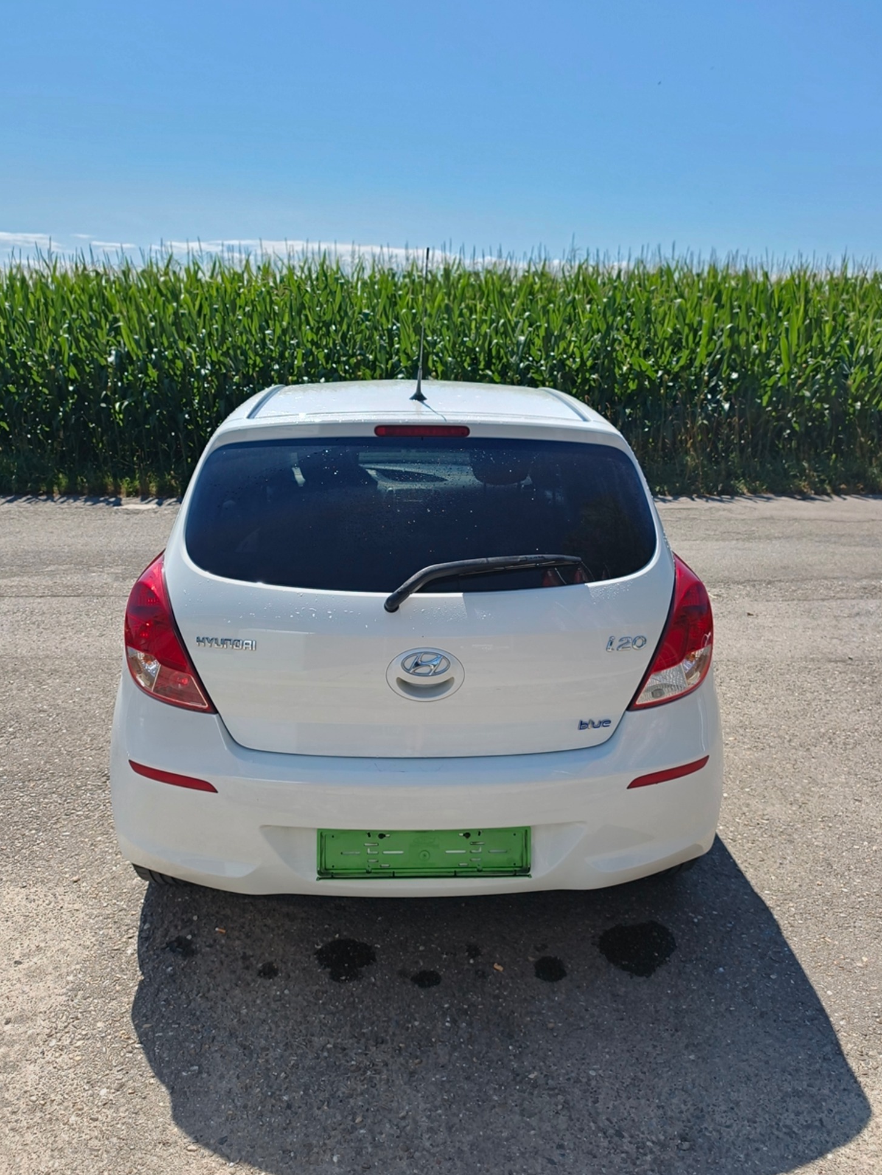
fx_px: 815
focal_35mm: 24
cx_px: 430
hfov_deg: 56.8
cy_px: 583
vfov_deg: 71.6
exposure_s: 1/1659
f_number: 1.5
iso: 80
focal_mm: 6.75
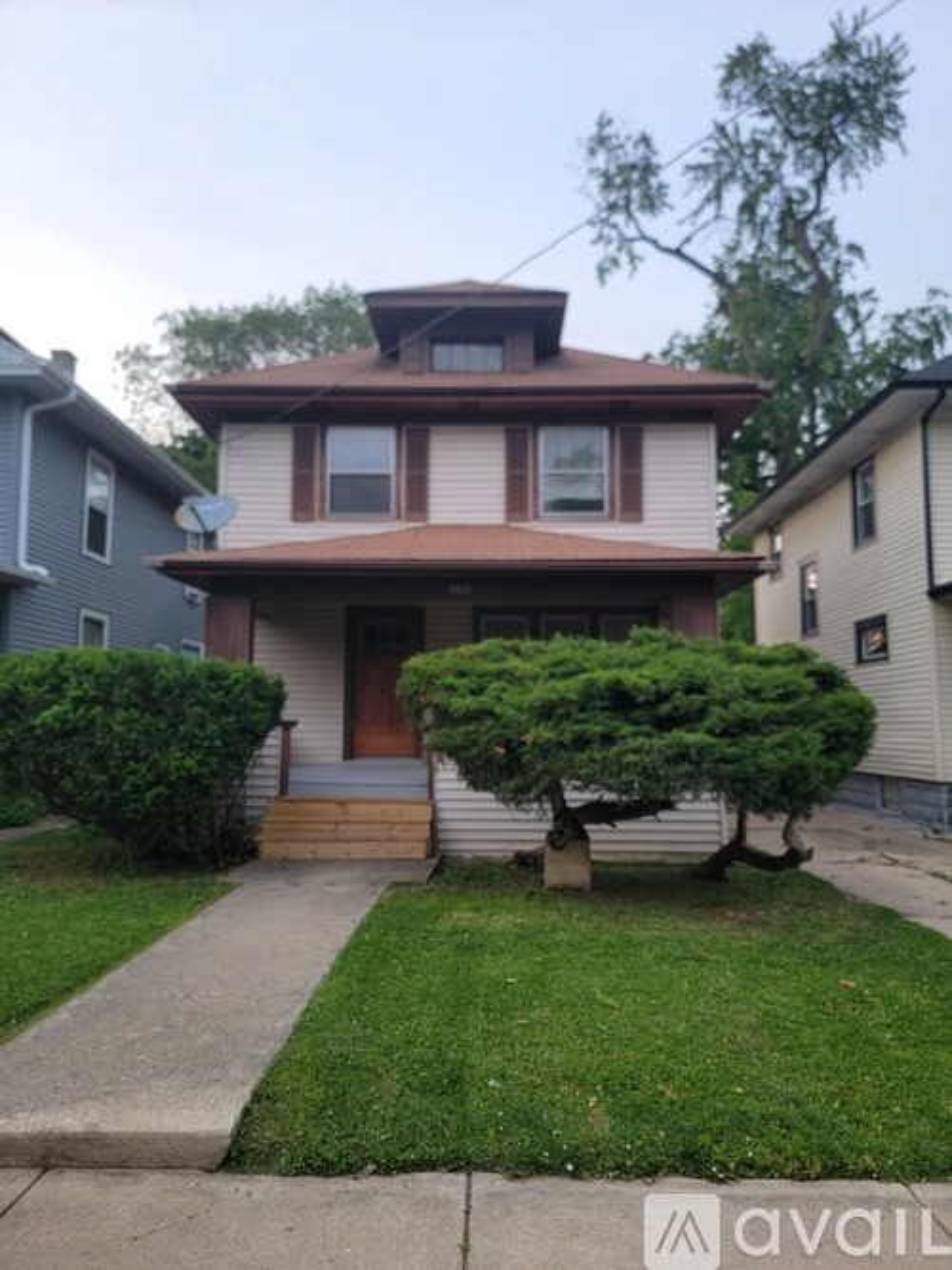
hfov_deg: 56.8
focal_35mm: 24
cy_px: 635
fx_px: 880
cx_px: 476
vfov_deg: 71.6
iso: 64
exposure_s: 1/120
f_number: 1.8
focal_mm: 6.7
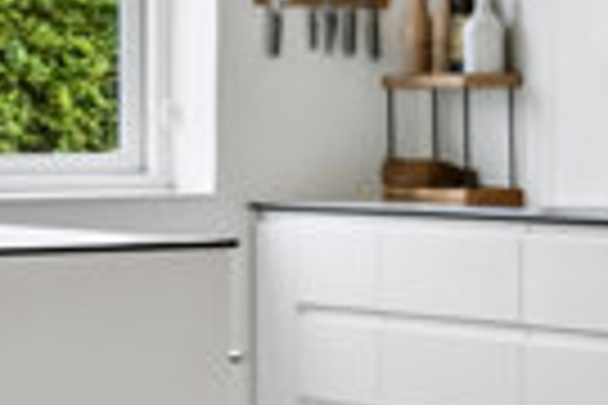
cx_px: 1540
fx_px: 2803
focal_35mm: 166
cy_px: 74
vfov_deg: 8.3
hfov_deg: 10.4
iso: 800
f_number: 7.1
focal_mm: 28
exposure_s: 1/80
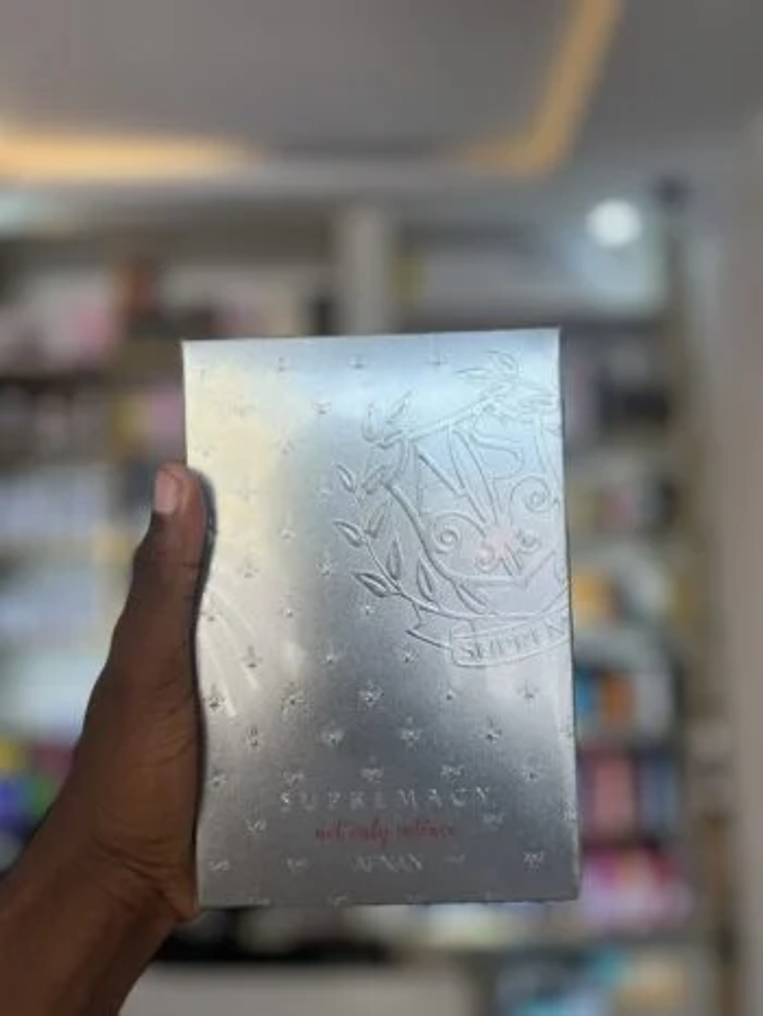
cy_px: 508
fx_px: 763
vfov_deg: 67.3
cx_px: 382
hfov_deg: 53.1
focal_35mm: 26
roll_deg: +1.4
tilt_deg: +7.1
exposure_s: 1/353
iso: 50
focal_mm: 5.7
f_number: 1.5
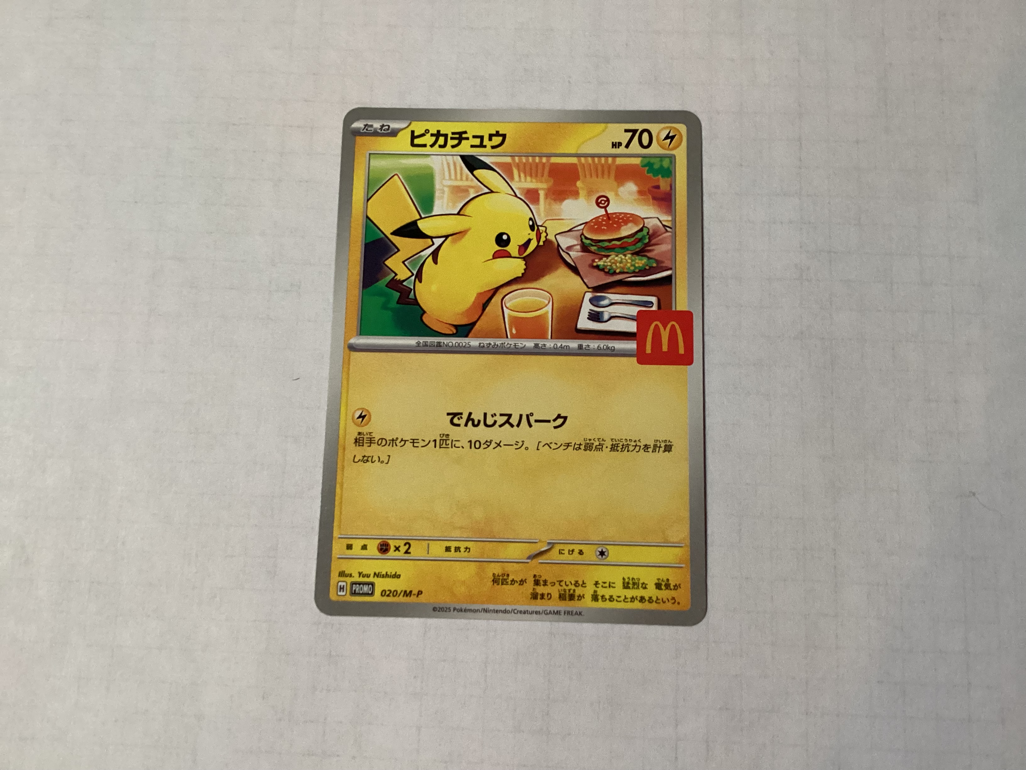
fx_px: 919
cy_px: 385
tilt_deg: -82.0
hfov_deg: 58.4
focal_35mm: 31
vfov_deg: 45.4
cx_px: 513
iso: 320
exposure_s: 1/60
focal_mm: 3.3
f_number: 2.4
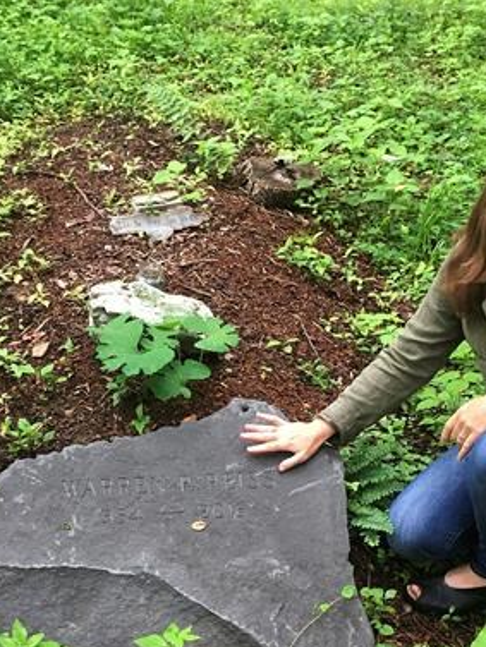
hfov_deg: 29.1
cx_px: 246
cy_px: 444
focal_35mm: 50
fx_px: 935
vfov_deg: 37.7
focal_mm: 4.15
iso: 100
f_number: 2.2
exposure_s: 1/30
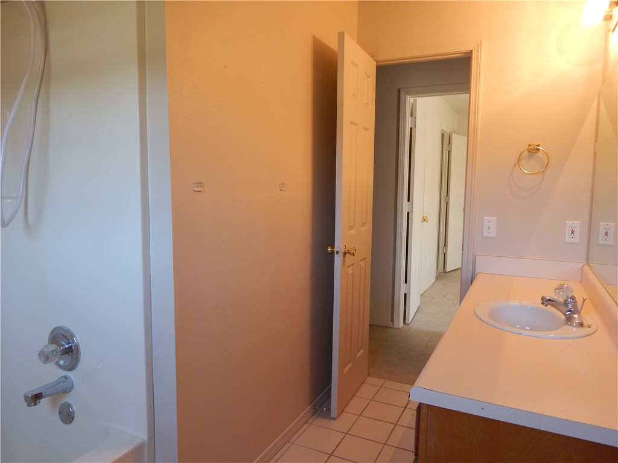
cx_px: 309
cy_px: 232
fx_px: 446
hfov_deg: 69.4
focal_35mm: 25
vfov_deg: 54.9
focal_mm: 4.5
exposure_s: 1/30
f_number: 3.1
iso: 160
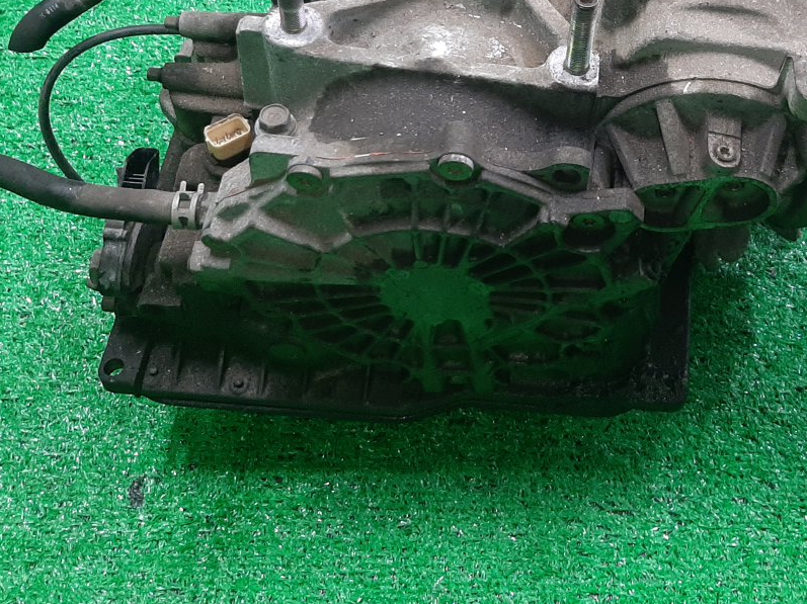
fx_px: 1095
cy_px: 128
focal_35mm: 47
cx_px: 581
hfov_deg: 39.6
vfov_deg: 30.2
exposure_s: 1/50
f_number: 1.7
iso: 149
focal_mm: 3.93
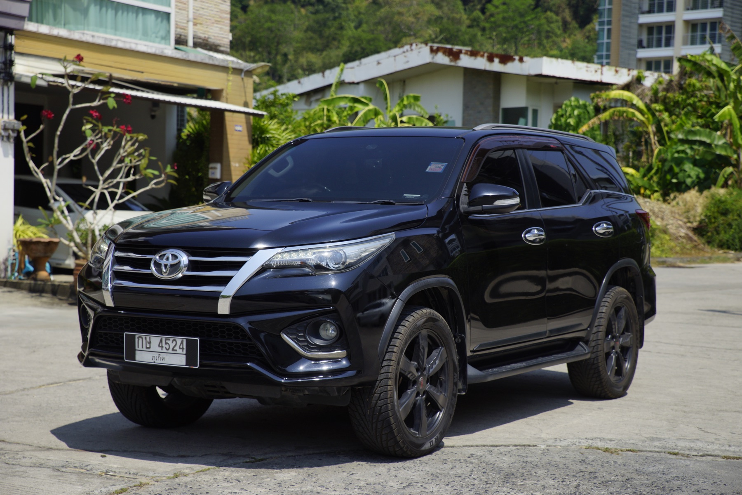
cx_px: 371
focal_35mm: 70
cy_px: 248
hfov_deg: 28.8
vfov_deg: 19.5
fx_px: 1443
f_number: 5
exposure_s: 1/1250
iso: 160
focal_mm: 70
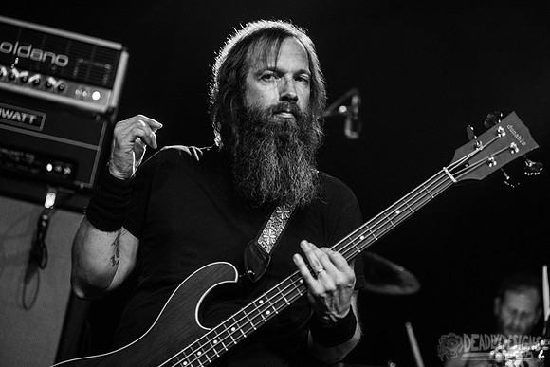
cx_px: 275
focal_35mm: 80
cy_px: 184
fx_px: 1222
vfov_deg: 17.1
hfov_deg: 25.4
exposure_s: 1/200
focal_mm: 80
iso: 3200
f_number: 3.2
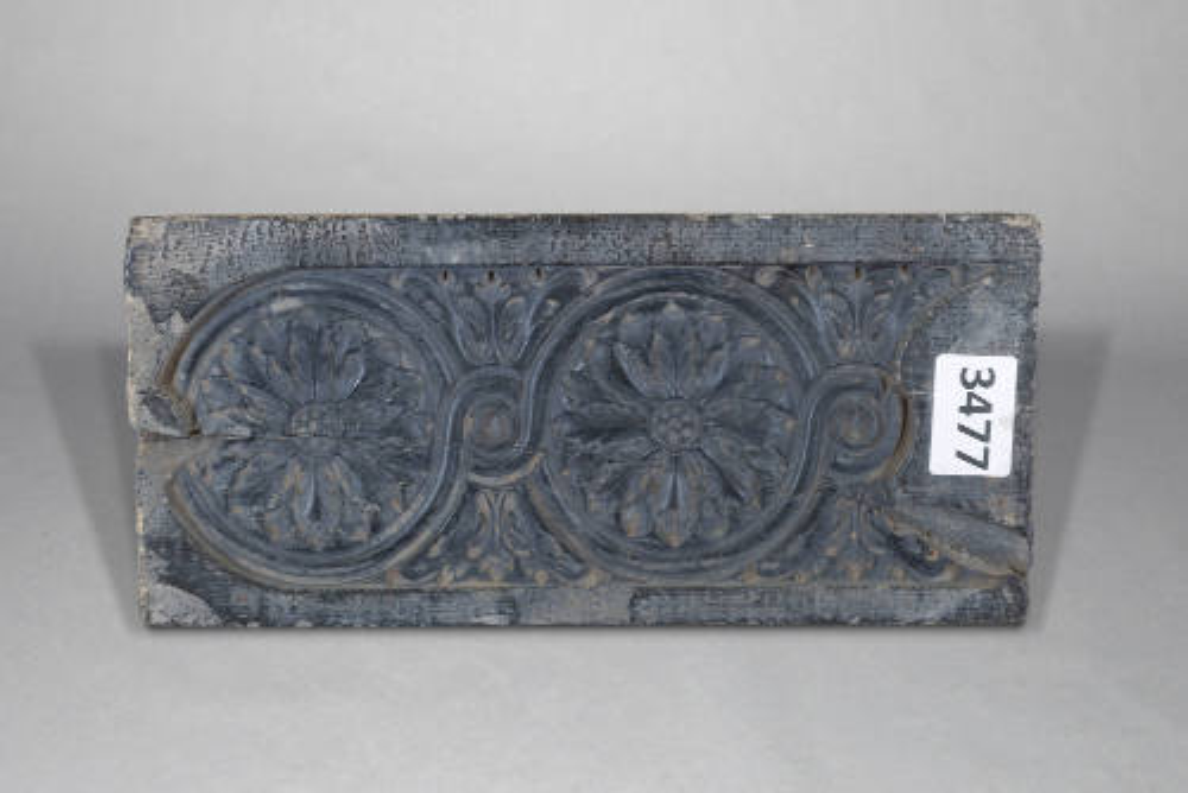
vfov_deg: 22.7
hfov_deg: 33.4
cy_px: 396
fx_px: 1981
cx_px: 594
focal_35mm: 60
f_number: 11
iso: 100
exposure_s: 1/4
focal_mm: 60
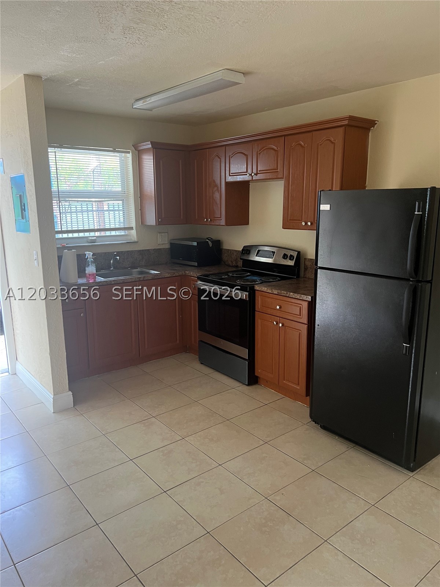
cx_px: 220
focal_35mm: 26
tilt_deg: -12.9
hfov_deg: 53.1
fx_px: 441
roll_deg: +0.2
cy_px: 294
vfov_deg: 67.3
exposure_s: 1/60
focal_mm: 5.7
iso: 250
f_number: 1.5
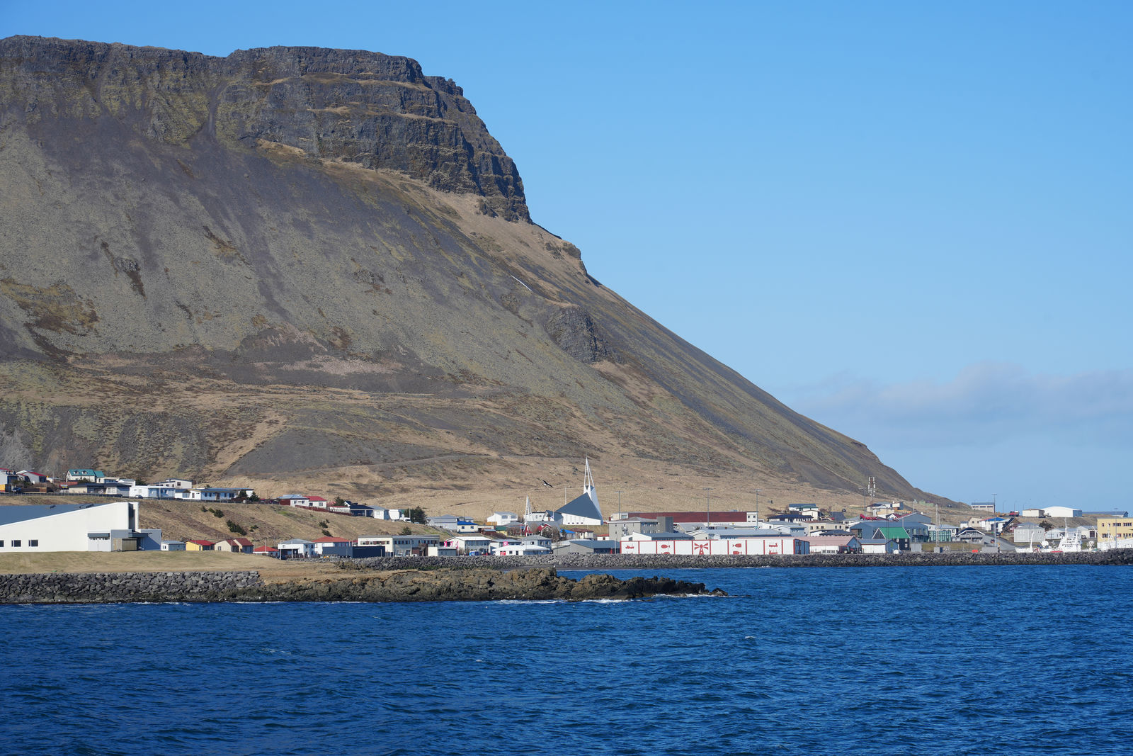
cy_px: 378
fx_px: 3305
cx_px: 566
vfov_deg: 13.0
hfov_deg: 19.5
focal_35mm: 105
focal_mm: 105
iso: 100
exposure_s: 1/250
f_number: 10
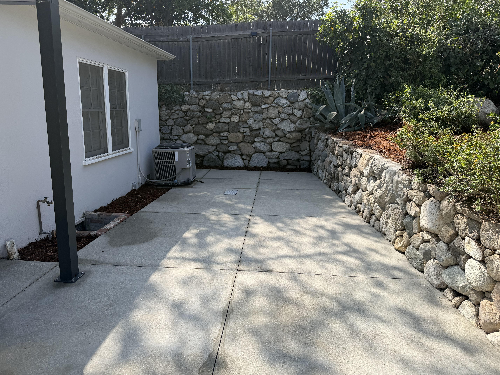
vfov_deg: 56.8
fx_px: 347
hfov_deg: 71.6
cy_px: 188
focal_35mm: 24
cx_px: 250
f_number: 1.78
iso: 80
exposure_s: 1/2370
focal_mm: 6.76
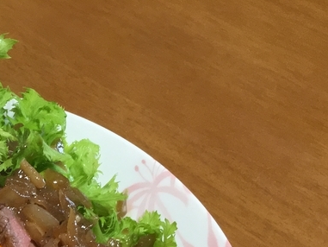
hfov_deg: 23.1
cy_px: 331
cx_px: -59
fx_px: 739
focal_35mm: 78
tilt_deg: -61.2
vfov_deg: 17.6
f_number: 2.2
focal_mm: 4.15
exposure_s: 1/33
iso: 100
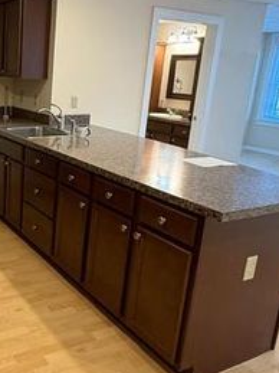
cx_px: 14
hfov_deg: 36.5
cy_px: 172
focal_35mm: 36
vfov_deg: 51.3
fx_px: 387
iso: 320
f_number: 2.2
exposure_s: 1/60
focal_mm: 2.22
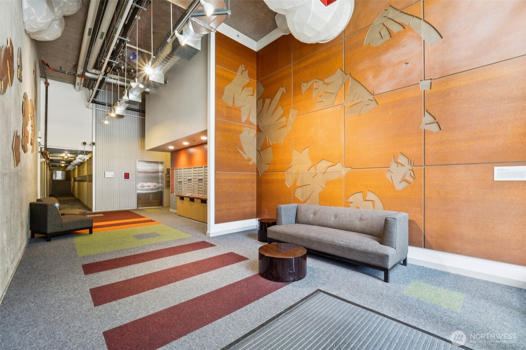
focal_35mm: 15
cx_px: 263
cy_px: 175
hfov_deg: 100.4
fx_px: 219
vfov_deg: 77.3
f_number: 9
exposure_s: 1/1.67
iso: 250
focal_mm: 10
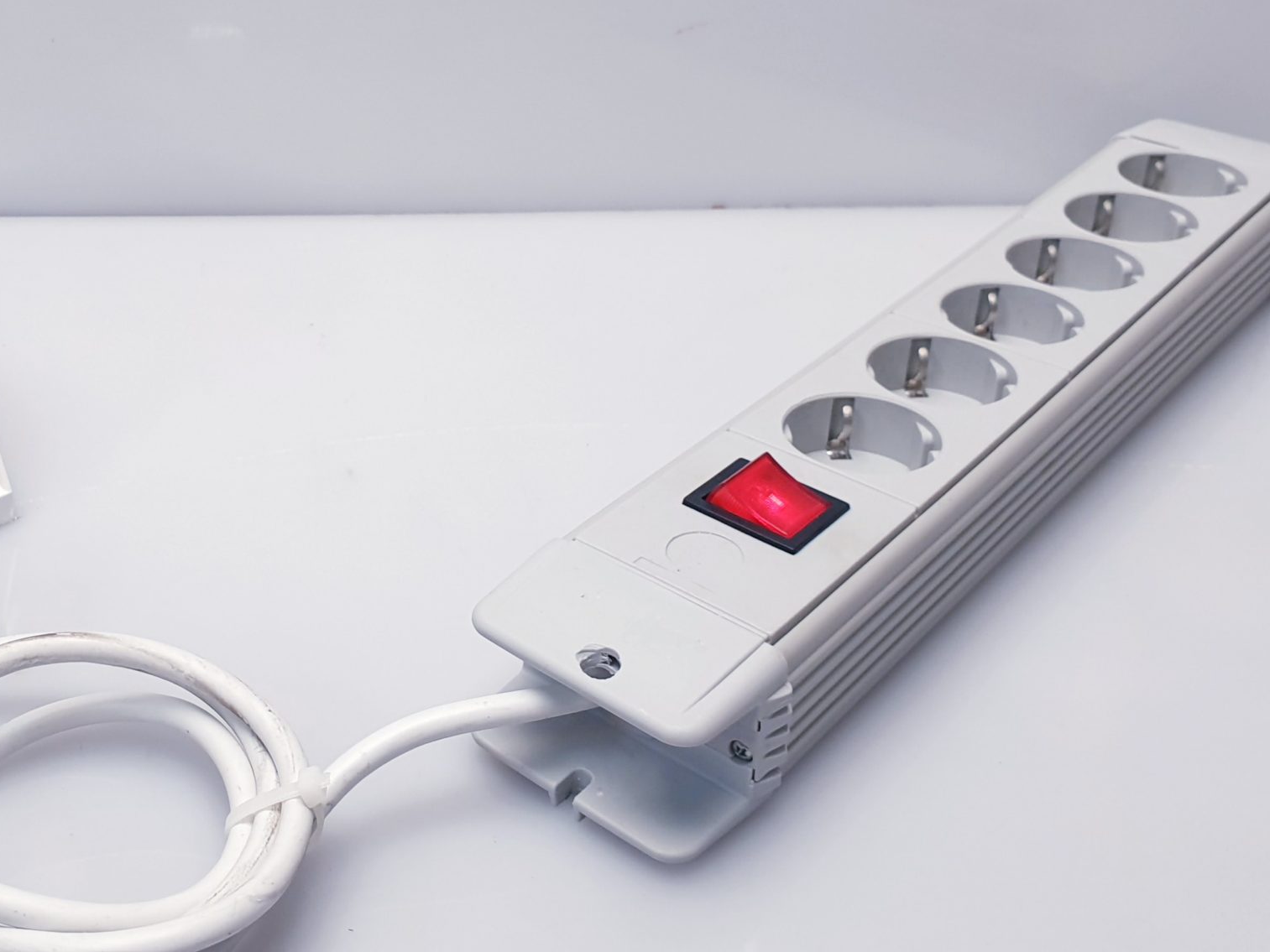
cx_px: 316
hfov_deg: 41.7
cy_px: 348
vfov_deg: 32.7
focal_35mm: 44
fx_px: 1614
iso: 100
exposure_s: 1/100
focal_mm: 4.3
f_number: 2.4
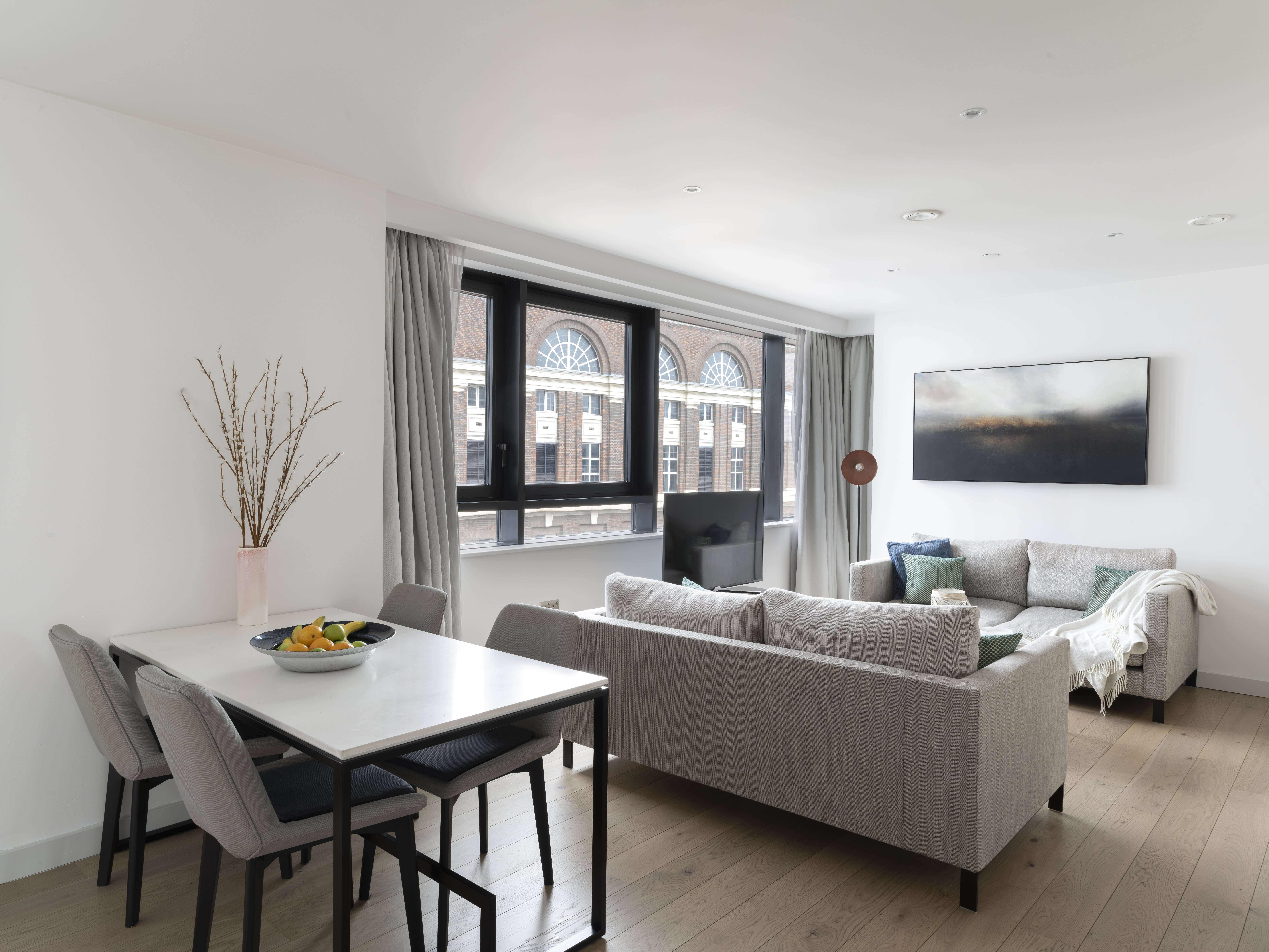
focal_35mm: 22
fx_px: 807
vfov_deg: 61.1
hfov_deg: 76.4
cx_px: 634
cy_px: 476
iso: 100
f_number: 16
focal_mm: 28
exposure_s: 6
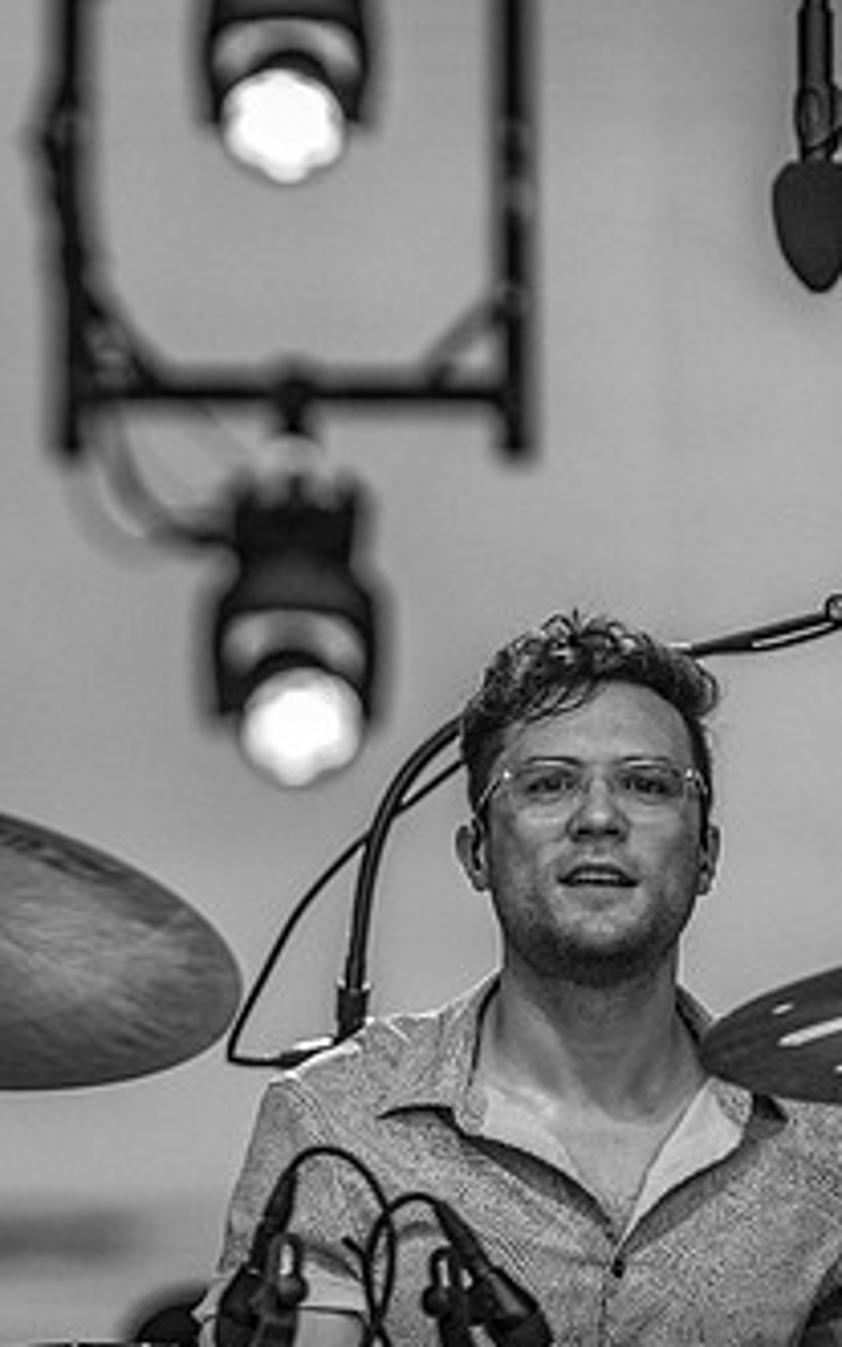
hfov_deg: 3.7
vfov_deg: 5.9
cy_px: 645
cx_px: -28
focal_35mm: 357
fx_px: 13102
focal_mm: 200
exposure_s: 1/500
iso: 500
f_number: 2.8
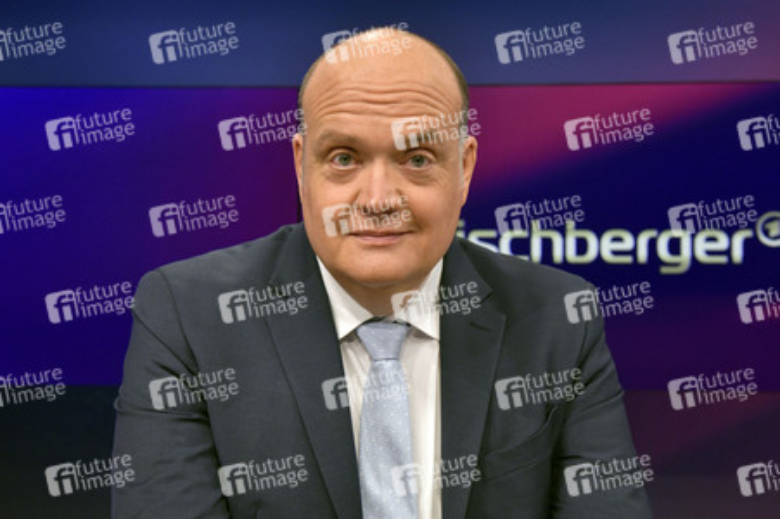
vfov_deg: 26.0
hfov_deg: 38.2
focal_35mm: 52
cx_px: 390
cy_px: 260
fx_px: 1126
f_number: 6.3
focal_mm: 52
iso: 2500
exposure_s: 1/200
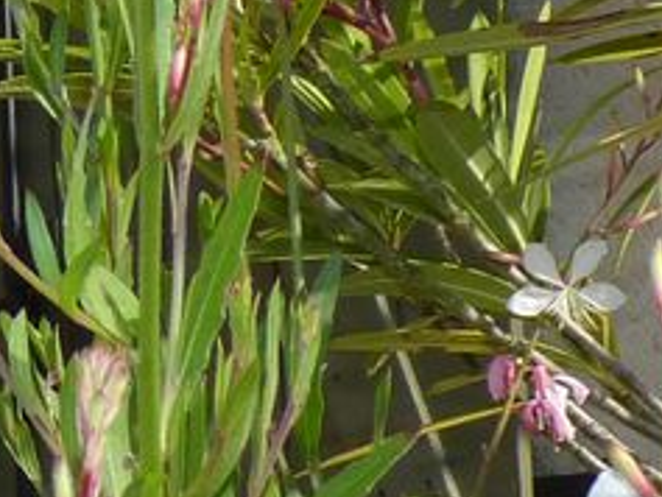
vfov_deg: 9.1
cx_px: -788
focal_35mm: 164
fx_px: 3138
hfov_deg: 10.7
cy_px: 285
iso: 100
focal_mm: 4.8
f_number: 3.6
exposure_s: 1/800
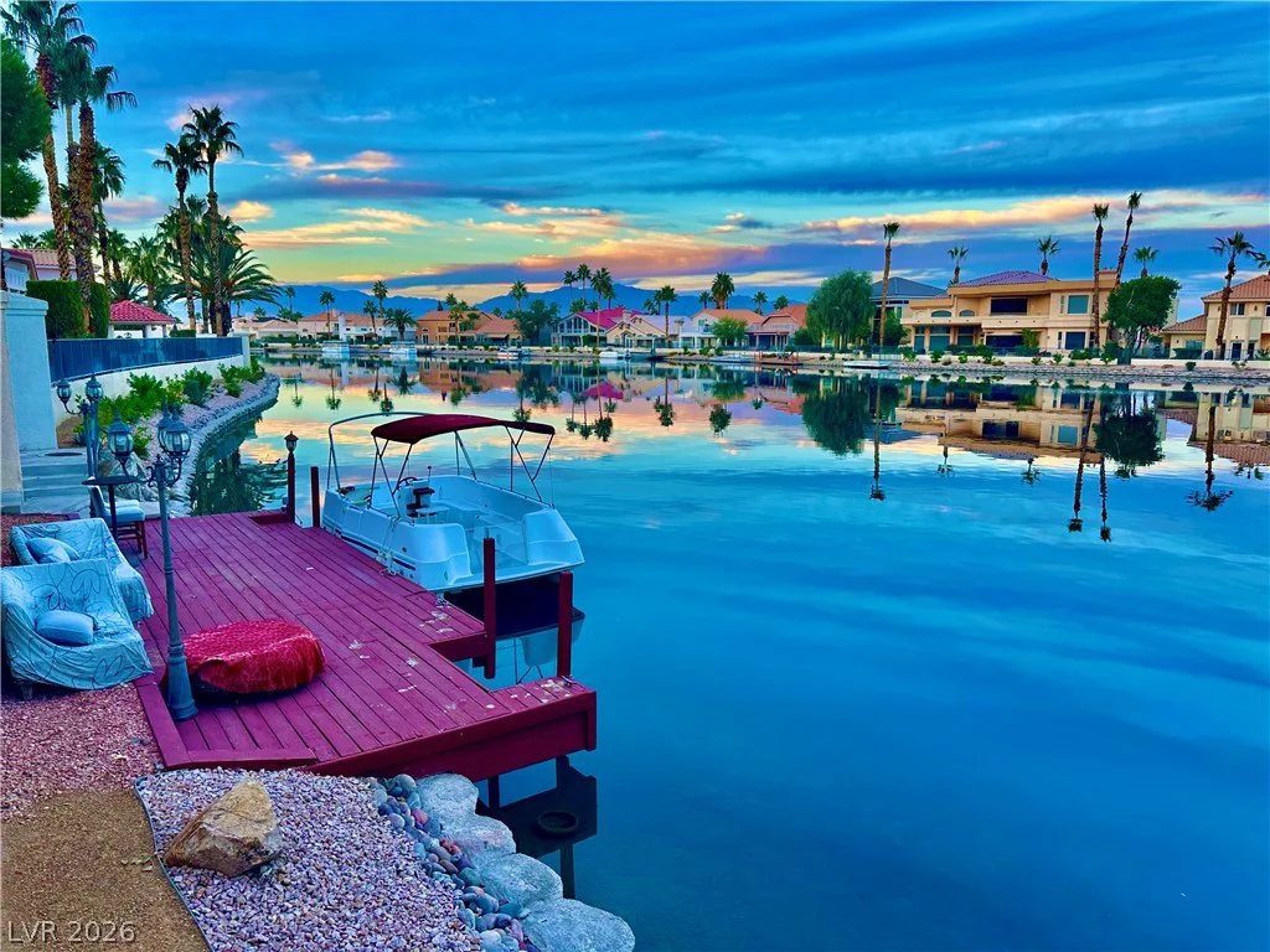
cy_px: 476
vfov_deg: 56.8
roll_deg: +0.3
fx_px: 881
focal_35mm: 24
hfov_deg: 71.6
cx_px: 635
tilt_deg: -9.5
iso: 64
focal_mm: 6.86
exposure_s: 1/121
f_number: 1.78
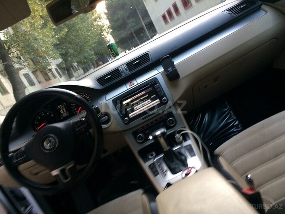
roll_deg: +26.8
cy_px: 107
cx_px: 142
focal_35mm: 29
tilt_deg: -17.9
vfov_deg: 48.2
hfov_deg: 61.7
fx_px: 239
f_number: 2.2
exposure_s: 1/33
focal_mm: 4.15
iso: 100
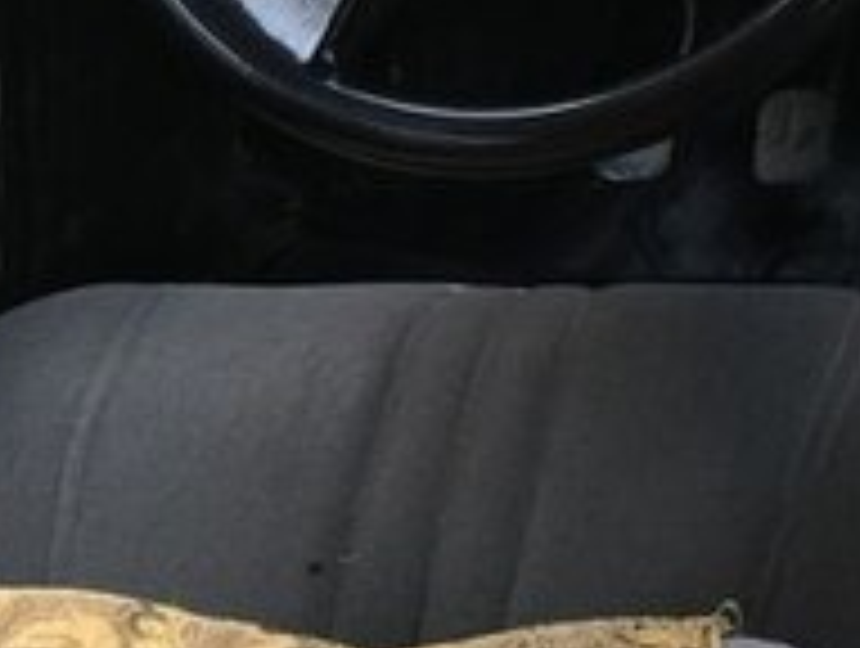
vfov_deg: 13.7
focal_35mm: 100
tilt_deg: -15.6
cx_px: 1283
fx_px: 2489
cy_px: -416
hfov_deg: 17.6
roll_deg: -0.5
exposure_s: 1/50
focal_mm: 4.15
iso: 25
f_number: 2.2
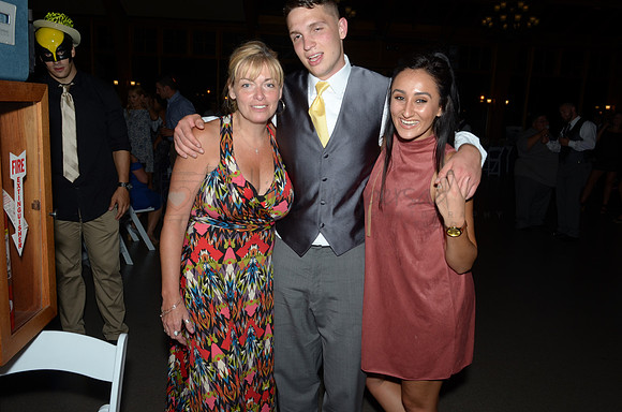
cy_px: 206
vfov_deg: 43.4
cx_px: 311
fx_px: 517
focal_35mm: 30
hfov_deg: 62.0
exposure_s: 1/200
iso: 200
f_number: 10
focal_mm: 20
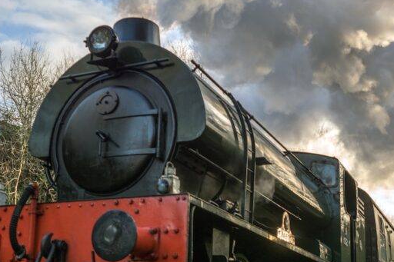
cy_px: 191
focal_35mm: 54
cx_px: 177
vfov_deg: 24.8
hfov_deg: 36.8
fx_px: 591
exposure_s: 1/400
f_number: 3.5
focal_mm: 24
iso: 200
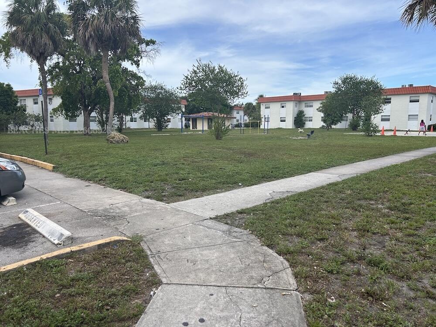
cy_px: 164
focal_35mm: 26
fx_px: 327
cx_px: 218
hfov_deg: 67.3
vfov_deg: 53.1
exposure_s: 1/1751
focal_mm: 5.7
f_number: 1.5
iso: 50
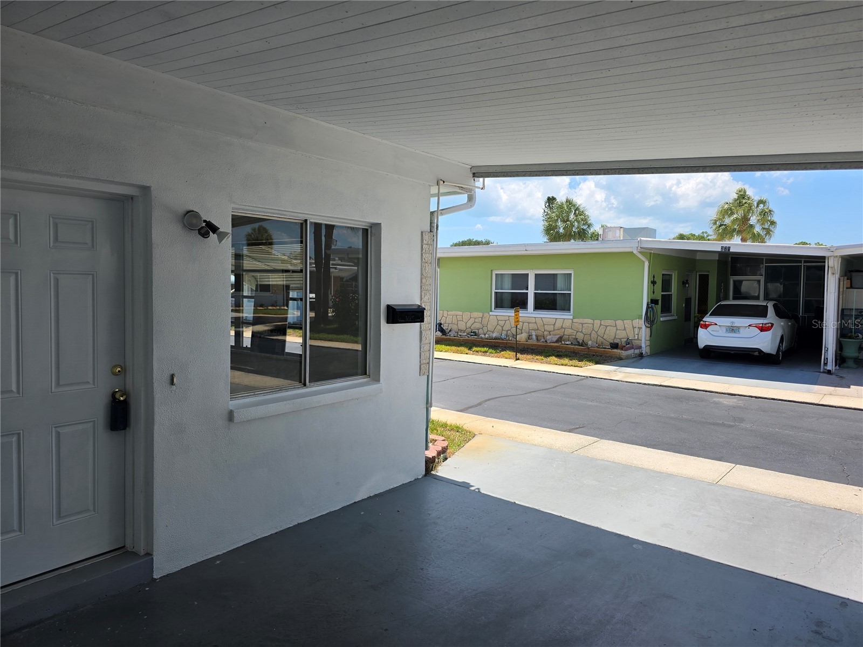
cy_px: 324
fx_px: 573
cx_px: 432
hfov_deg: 73.9
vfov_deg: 58.9
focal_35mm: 23
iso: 12
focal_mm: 6.3
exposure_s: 1/583
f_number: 1.7
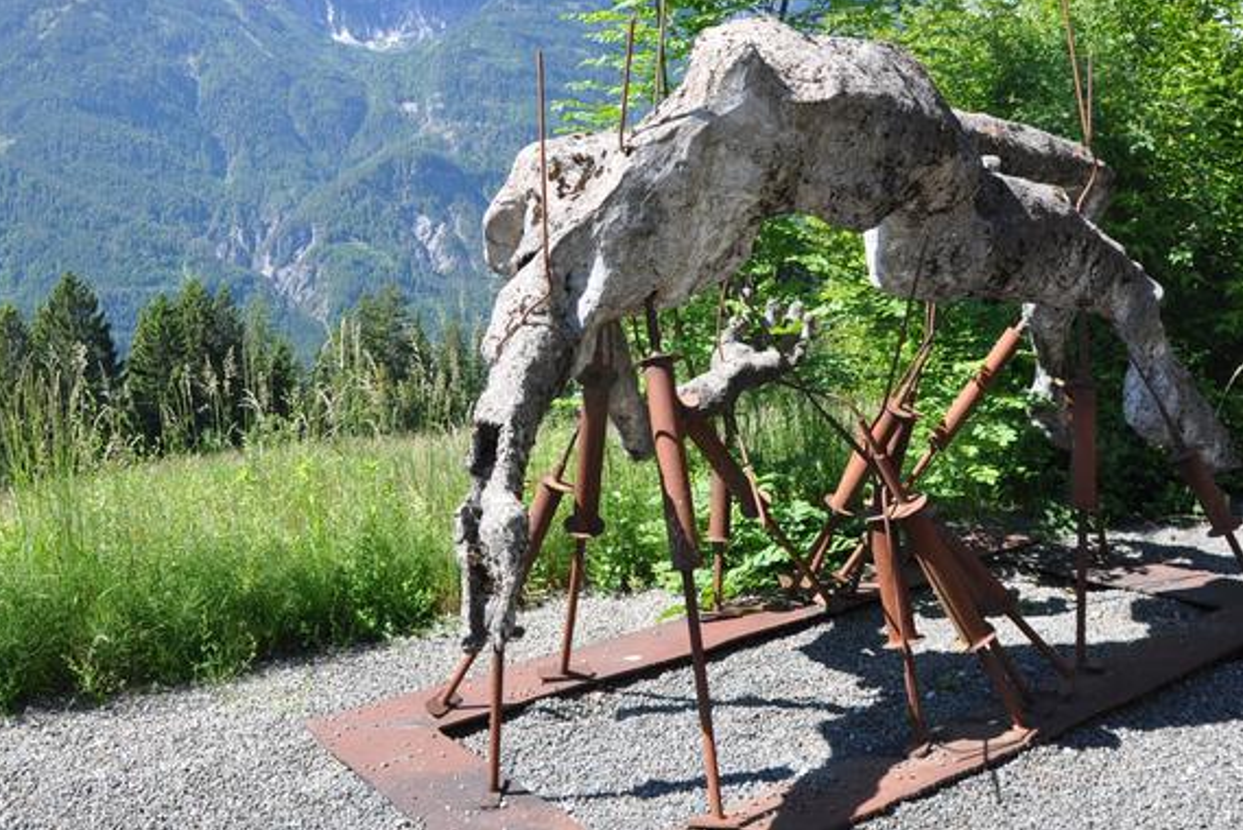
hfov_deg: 57.0
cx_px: 542
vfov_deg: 39.9
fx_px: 1140
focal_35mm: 33
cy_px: 360
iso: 200
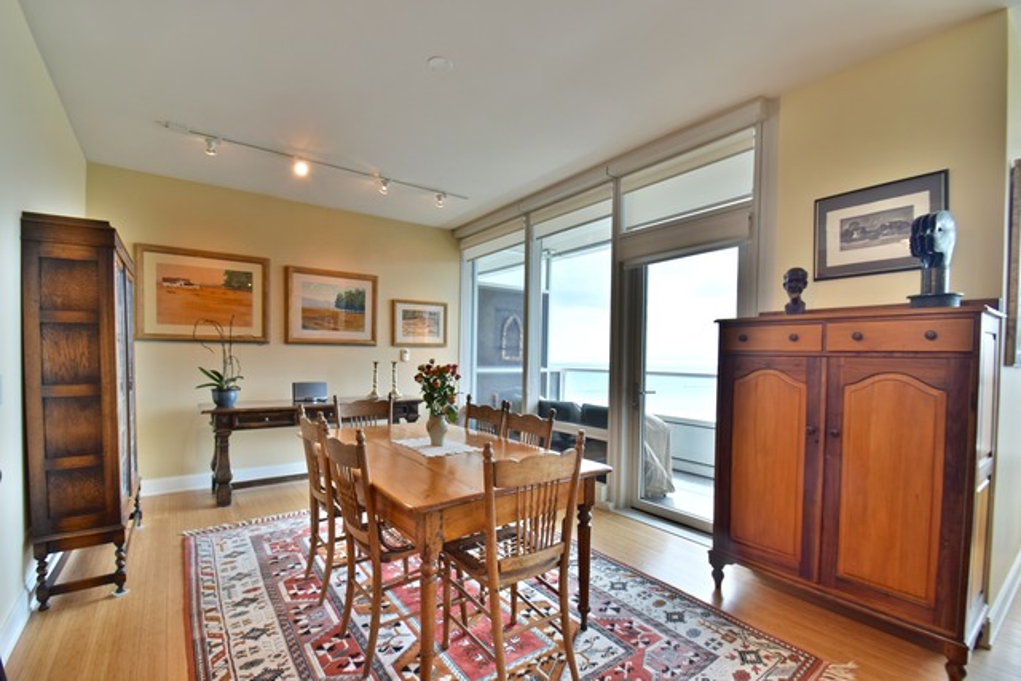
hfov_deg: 100.4
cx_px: 510
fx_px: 425
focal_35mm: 15
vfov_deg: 77.4
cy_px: 340
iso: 400
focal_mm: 10
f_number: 8
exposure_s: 1/60
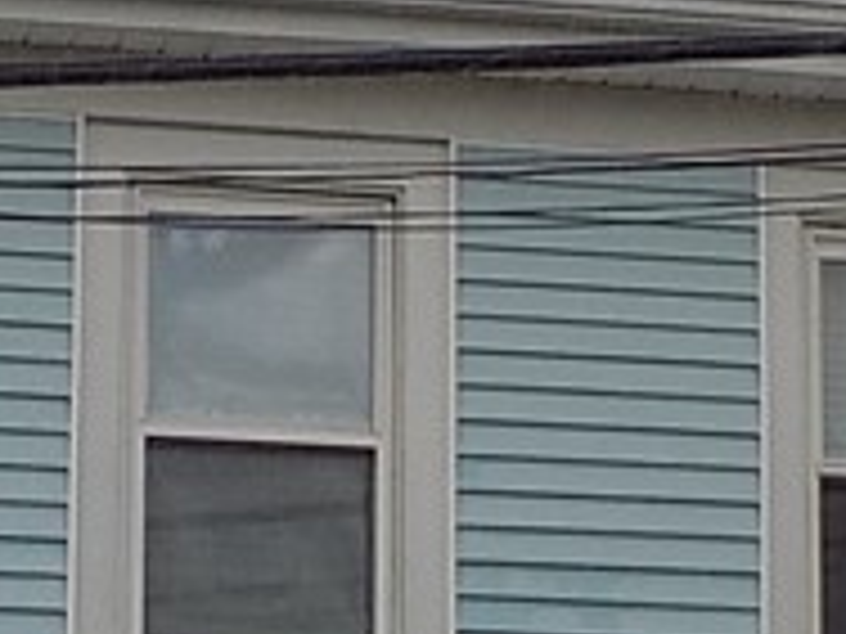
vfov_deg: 7.3
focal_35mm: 201
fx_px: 4912
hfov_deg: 9.8
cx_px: 356
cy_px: 773
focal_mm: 6.6
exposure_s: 1/400
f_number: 3.5
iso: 80
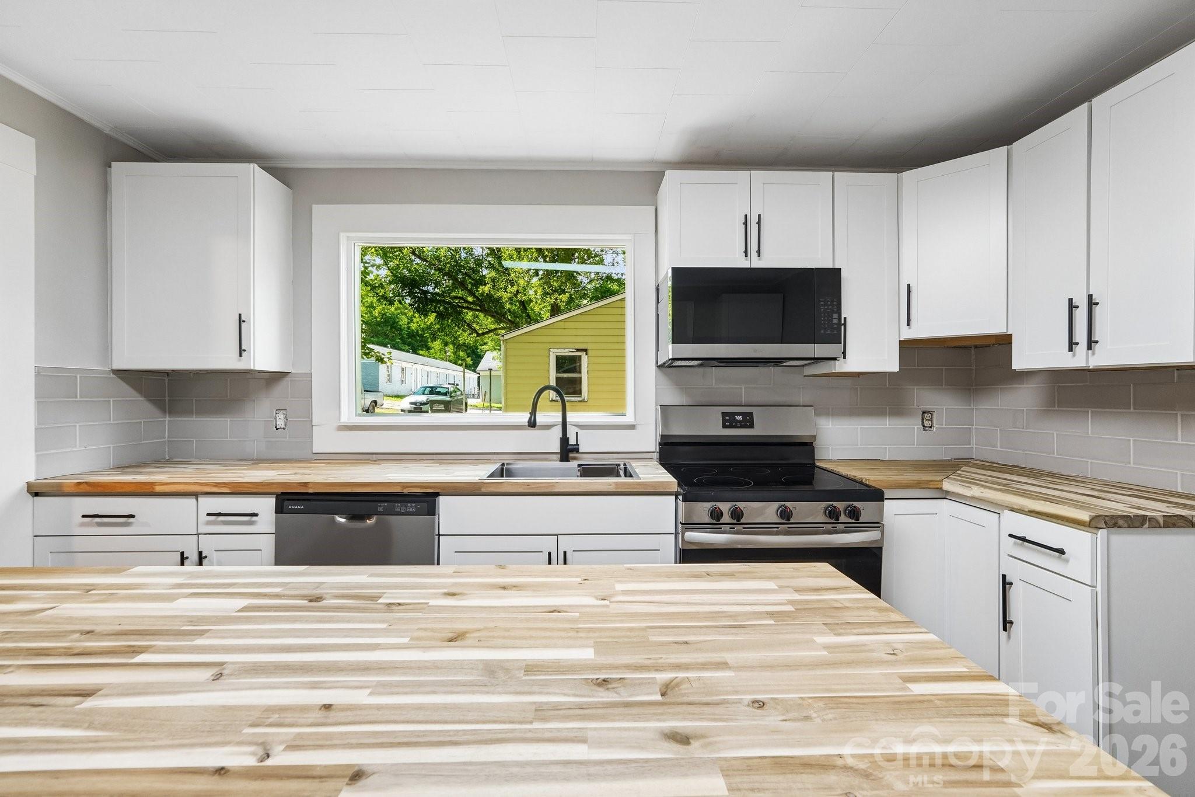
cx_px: 598
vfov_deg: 77.3
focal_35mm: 15
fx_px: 498
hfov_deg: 100.4
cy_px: 398
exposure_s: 1/15
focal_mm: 10
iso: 400
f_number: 8
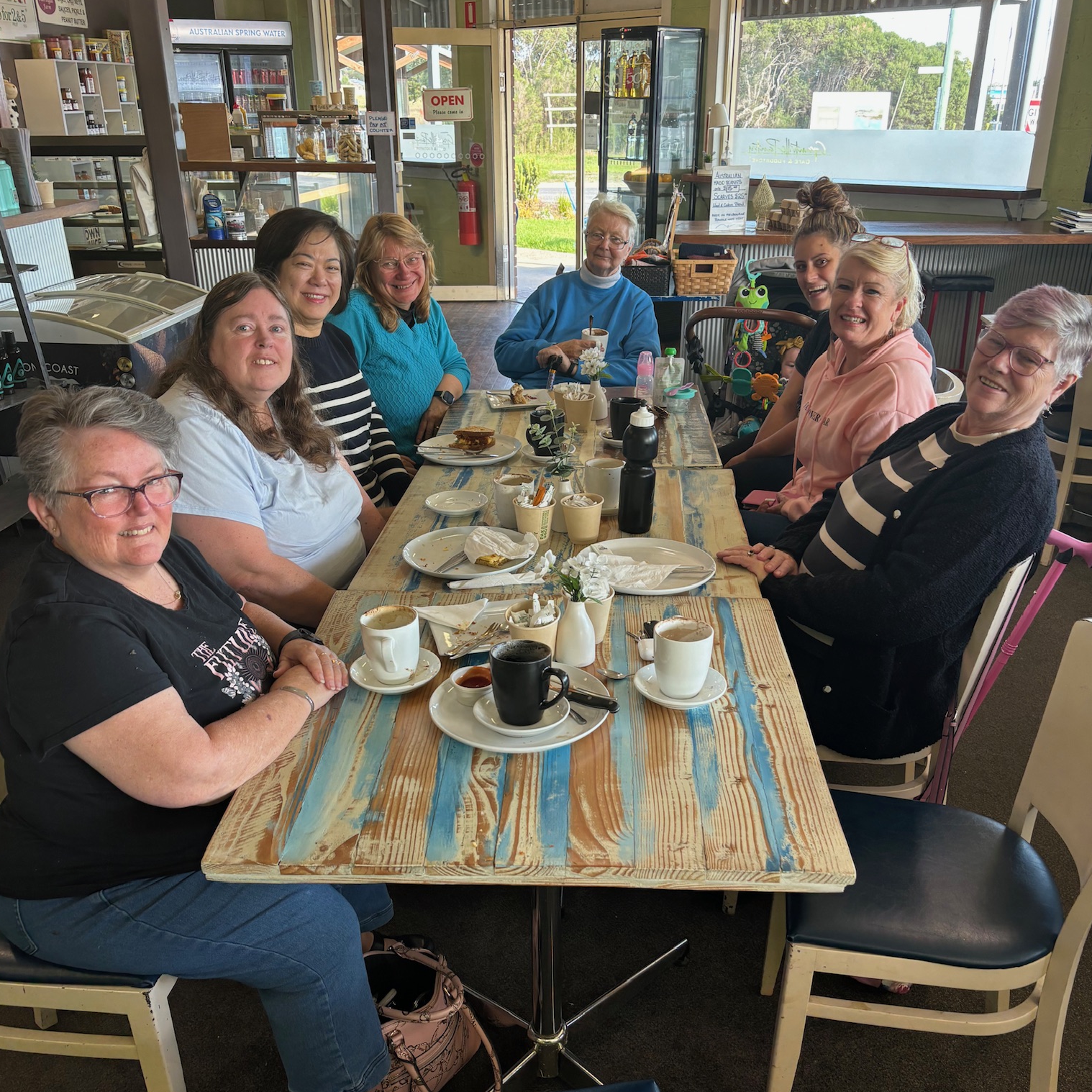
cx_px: 545
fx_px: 1106
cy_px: 631
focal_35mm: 31
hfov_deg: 52.5
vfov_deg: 52.3
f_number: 1.6
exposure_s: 1/100
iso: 80
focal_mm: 5.96
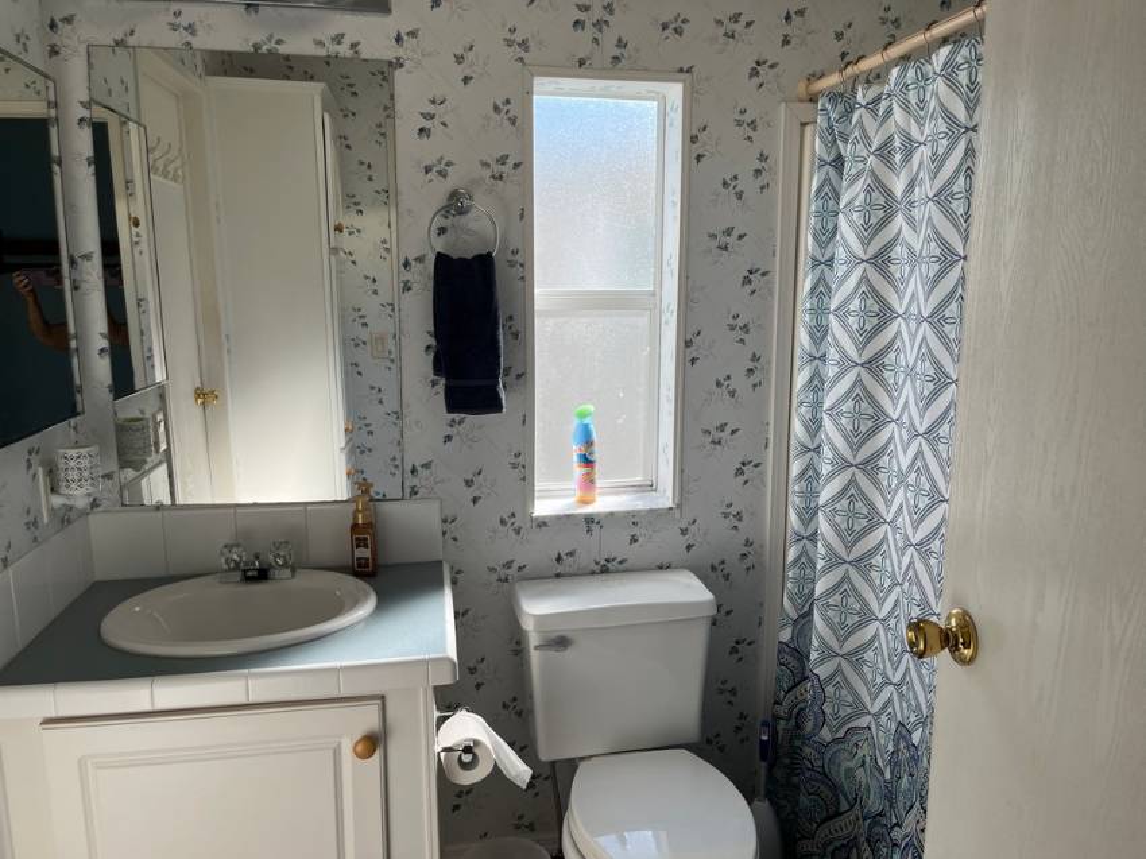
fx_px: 861
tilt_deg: -12.7
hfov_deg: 67.3
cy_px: 430
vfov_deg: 53.0
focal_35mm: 26
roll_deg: +0.4
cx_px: 573
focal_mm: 5.1
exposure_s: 1/550
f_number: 1.6
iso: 50
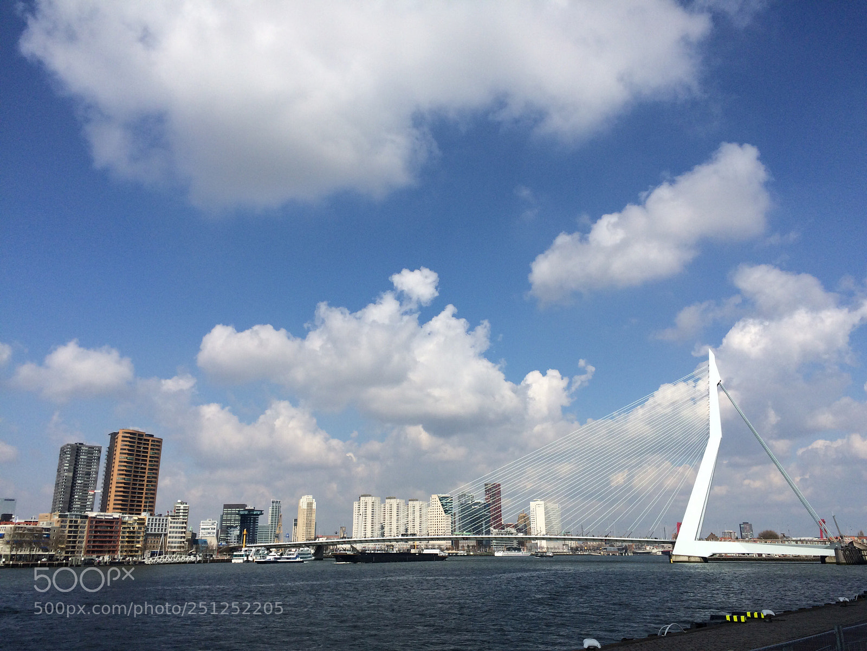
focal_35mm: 29
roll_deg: +0.8
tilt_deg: +16.1
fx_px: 726
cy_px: 326
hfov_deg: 61.7
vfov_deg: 48.2
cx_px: 434
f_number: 2.2
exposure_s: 1/4115
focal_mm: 4.15
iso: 32
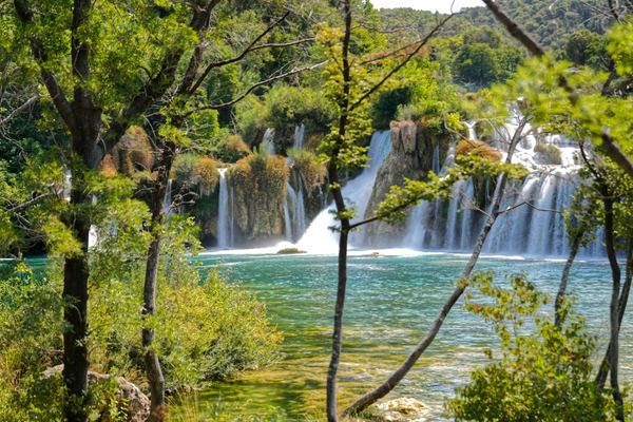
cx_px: 316
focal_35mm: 54
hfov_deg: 36.9
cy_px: 211
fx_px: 949
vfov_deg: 25.1
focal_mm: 54
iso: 50
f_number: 2.8
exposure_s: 1/800
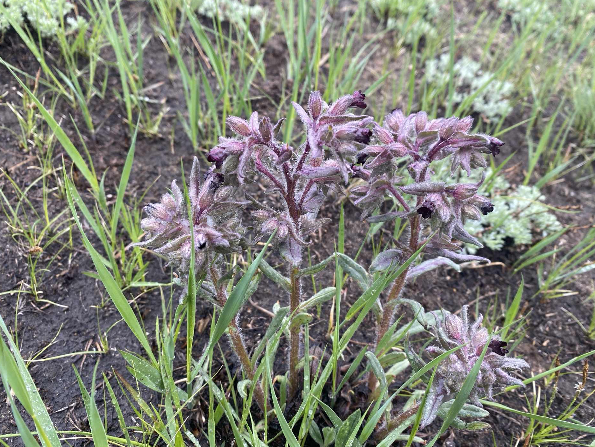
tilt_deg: -46.2
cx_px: 302
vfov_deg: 49.7
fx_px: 481
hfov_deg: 63.4
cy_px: 207
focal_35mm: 28
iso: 50
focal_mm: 4.25
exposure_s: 1/121
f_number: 1.8
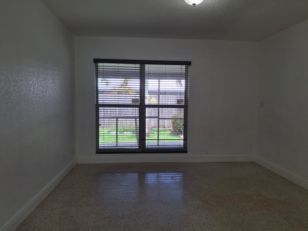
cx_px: 154
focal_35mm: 25
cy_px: 116
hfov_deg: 69.4
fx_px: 222
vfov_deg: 54.9
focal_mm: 4.69
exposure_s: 1/120
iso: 40
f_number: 1.8
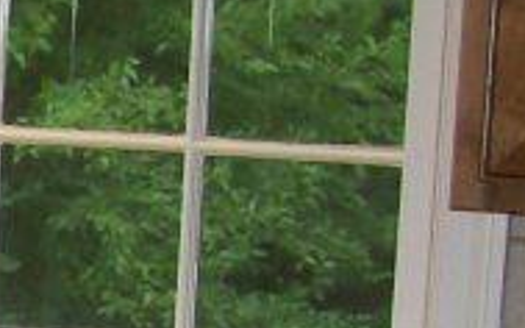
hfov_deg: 9.3
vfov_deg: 6.2
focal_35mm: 207
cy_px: 609
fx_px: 2961
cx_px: -606
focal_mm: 6
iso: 80
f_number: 2.7
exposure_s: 1/64
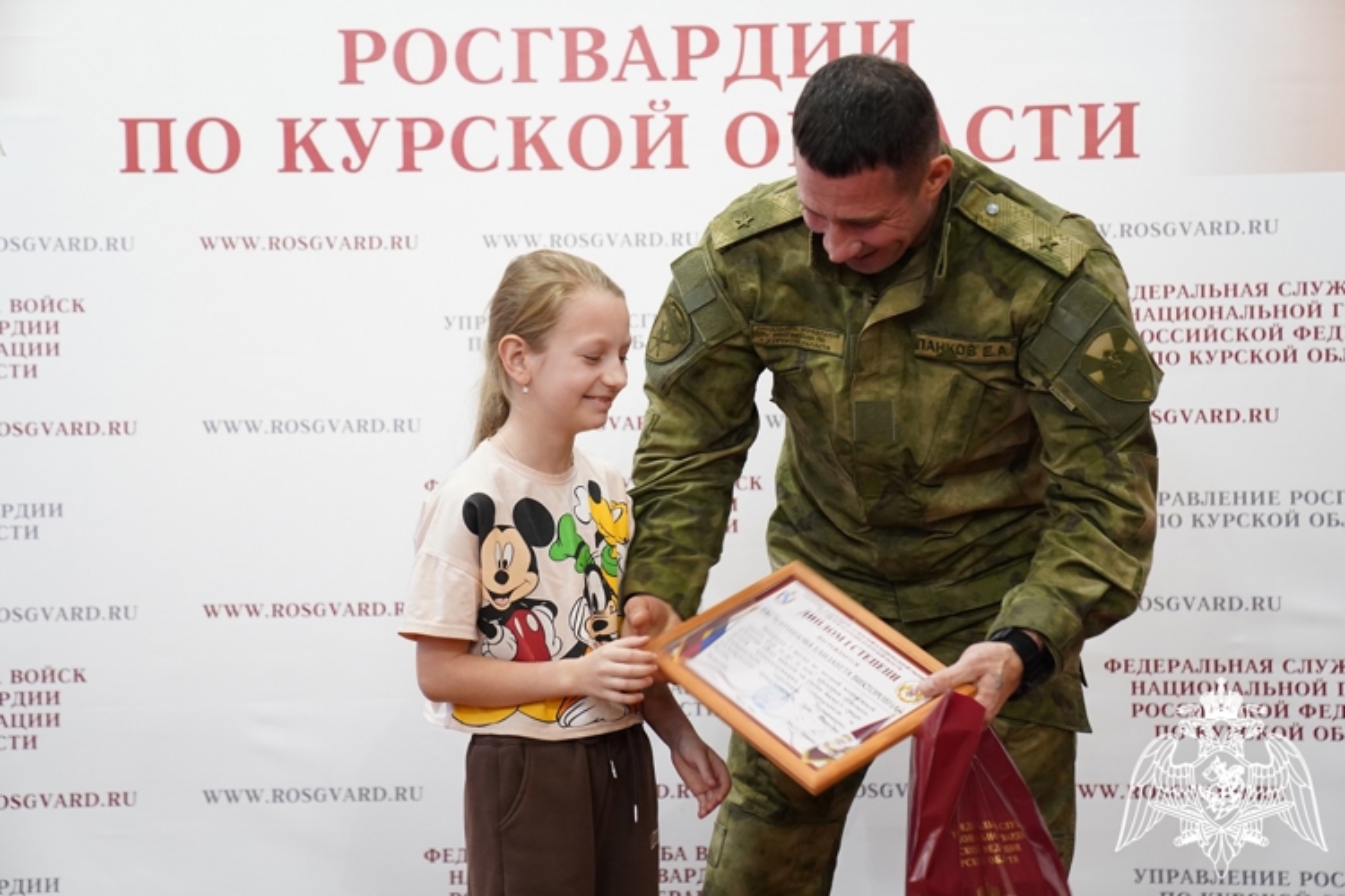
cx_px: 672
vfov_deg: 19.5
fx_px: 2615
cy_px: 448
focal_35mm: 70
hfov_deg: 28.8
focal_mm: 70
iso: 4000
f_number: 2.8
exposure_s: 1/80
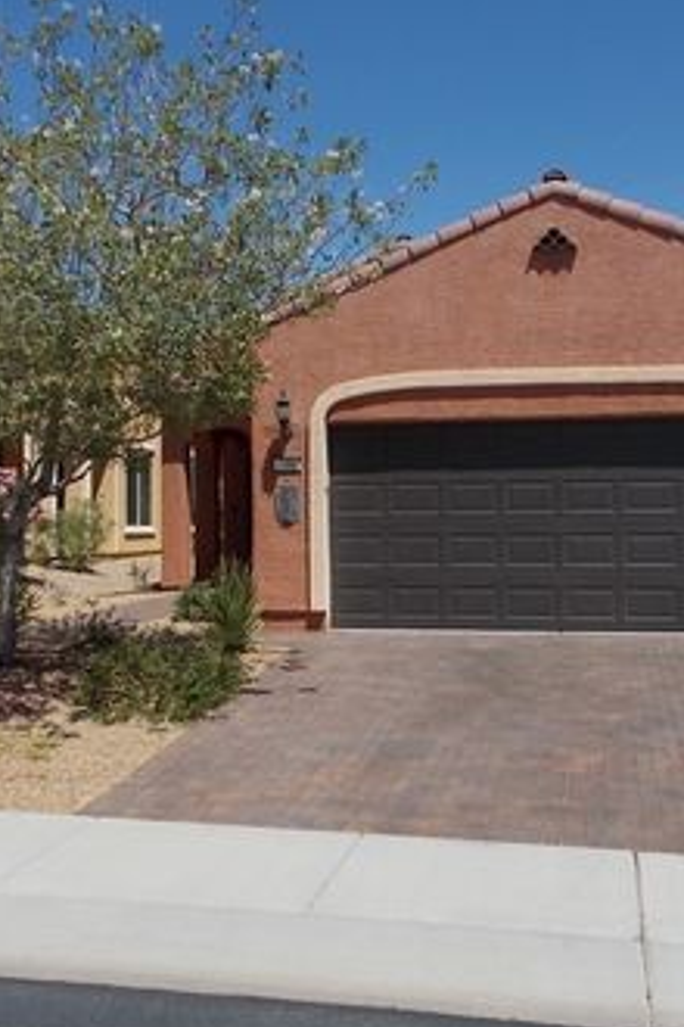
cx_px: 370
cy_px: 509
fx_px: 1168
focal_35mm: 41
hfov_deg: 32.6
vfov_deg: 47.4
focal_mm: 4.6
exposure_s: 1/200
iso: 80
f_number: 8
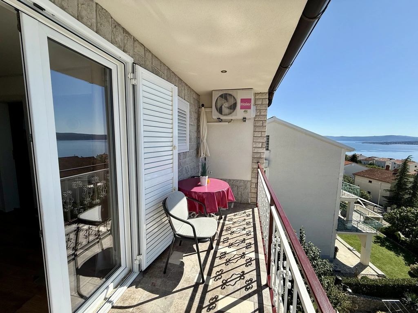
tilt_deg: -5.1
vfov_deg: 85.7
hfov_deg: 102.1
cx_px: 209
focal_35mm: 14
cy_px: 156
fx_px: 169
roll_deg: -0.6
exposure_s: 1/1901
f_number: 2.2
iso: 50
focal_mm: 2.22
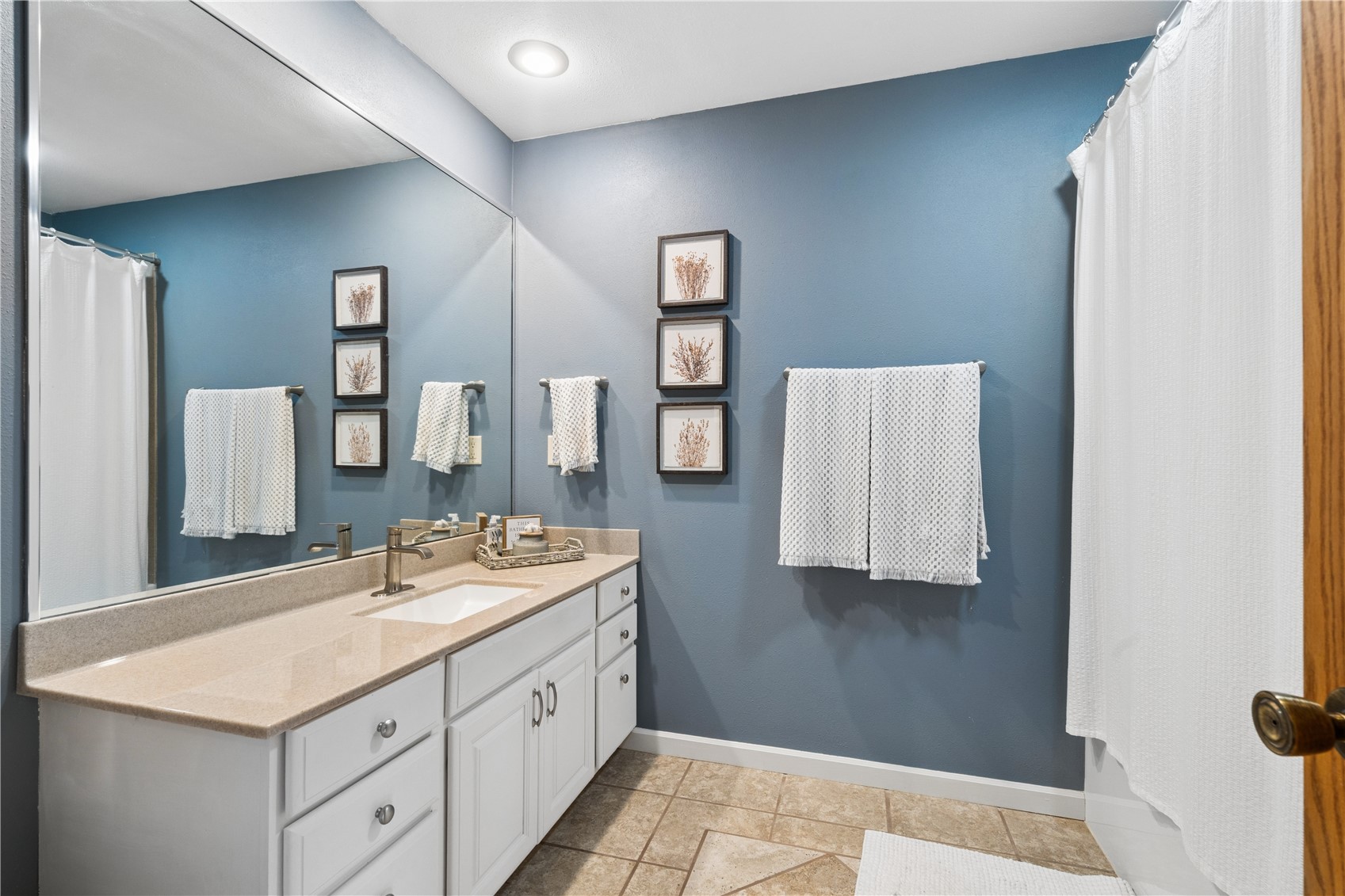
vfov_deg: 73.7
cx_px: 672
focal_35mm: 16
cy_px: 448
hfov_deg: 96.7
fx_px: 598
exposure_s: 1/5
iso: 400
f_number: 10
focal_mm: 16
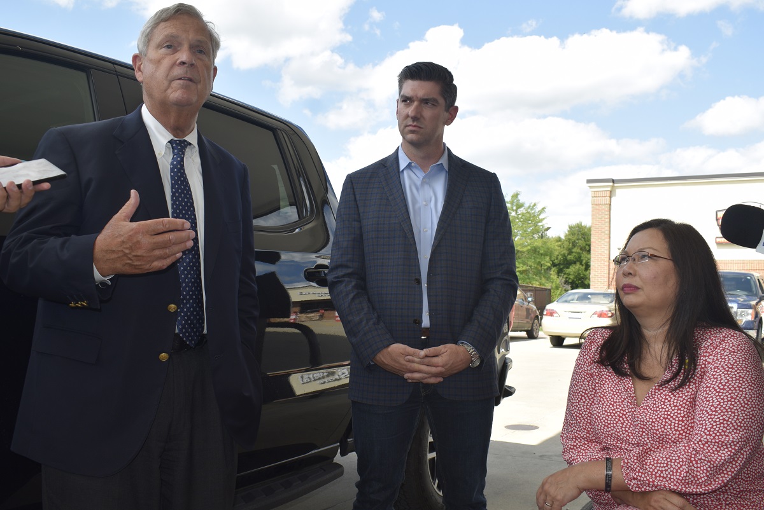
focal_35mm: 30
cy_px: 255
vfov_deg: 43.7
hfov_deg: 61.9
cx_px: 382
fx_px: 637
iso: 100
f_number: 6.3
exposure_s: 1/160
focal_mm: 20
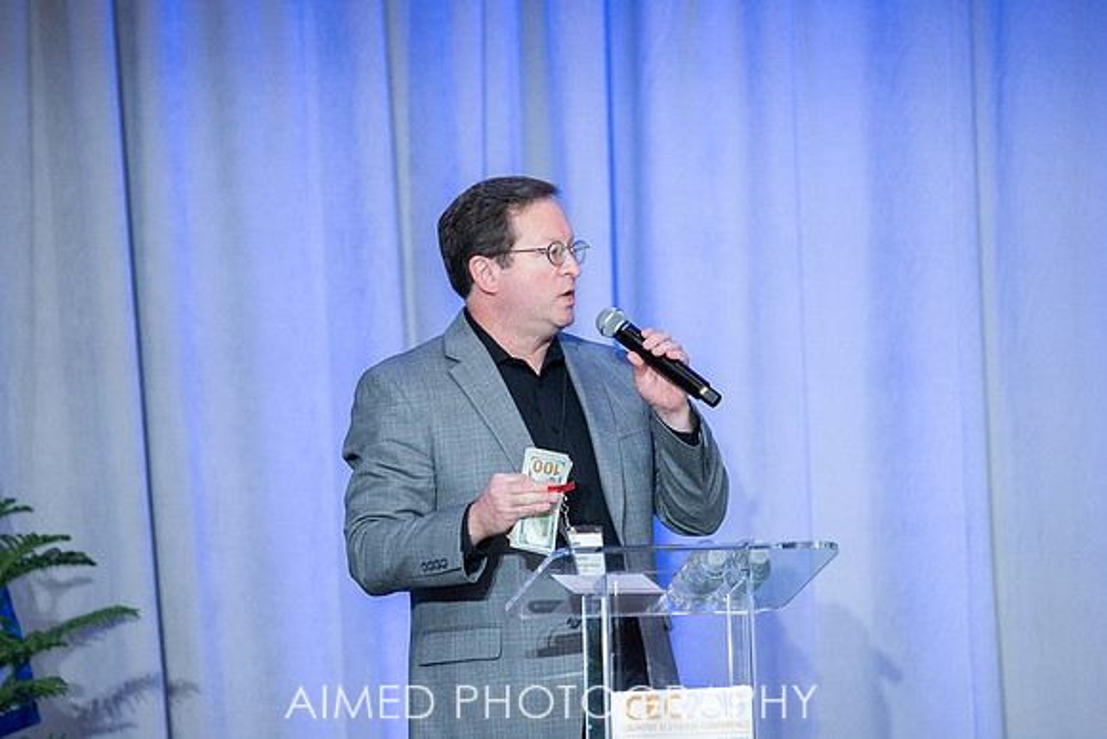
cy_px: 320
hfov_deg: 9.6
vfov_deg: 6.4
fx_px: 6623
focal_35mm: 215
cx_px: 513
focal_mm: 190
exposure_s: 1/200
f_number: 4
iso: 1250
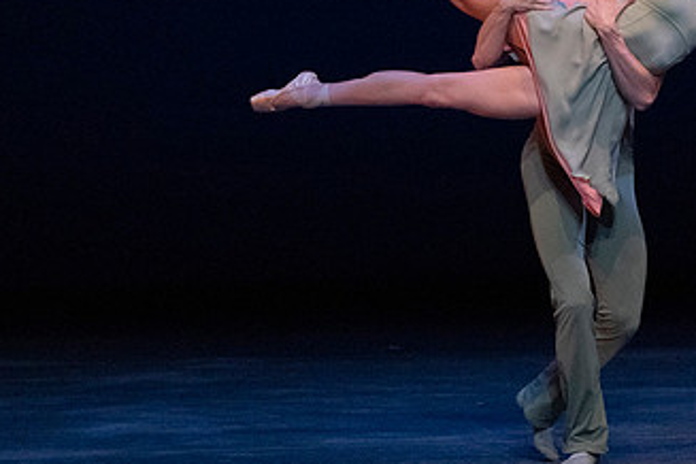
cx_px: 460
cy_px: 107
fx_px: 12488
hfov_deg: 3.2
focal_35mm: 646
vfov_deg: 2.1
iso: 16000
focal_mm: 364
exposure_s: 1/400
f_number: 5.6
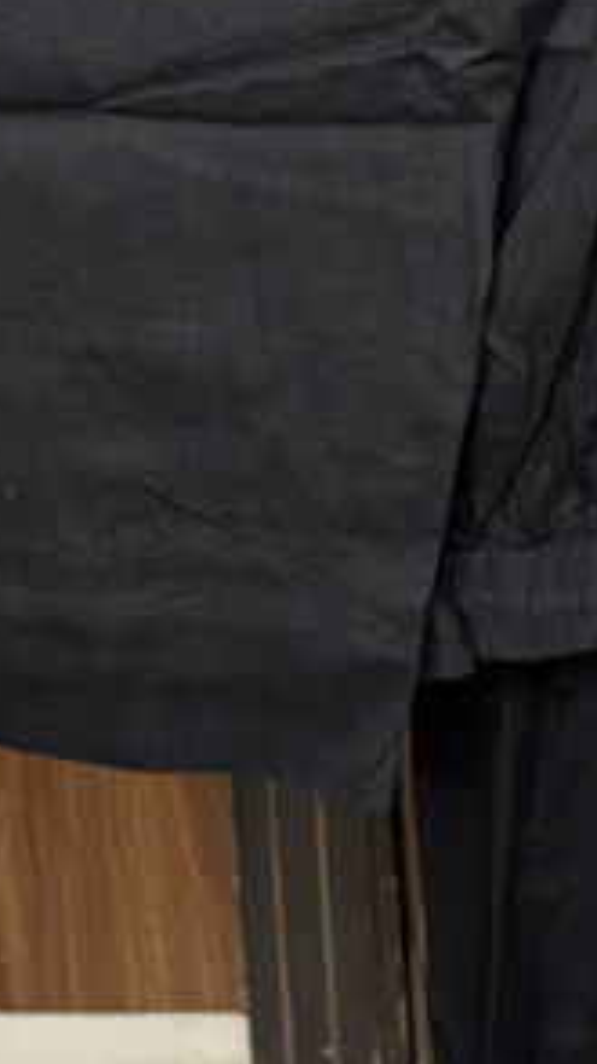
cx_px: 745
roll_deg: -0.6
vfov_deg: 23.0
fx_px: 2537
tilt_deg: -18.0
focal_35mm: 90
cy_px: 74
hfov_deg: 13.0
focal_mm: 5.96
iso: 160
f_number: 1.6
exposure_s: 1/50
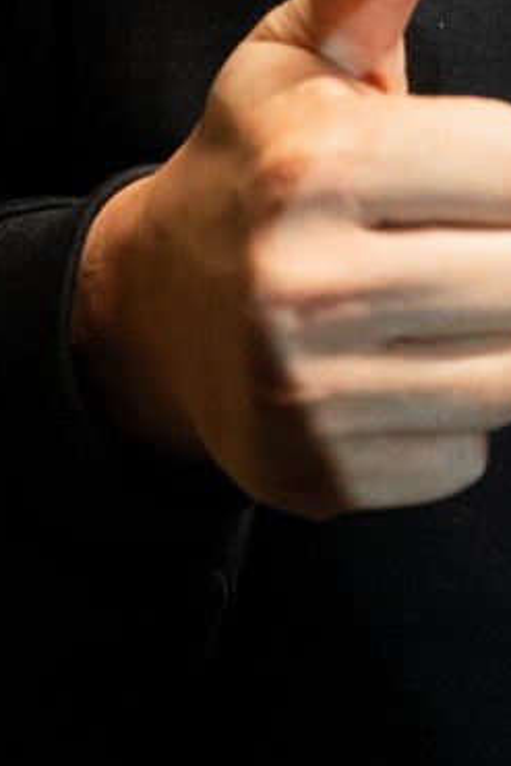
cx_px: 768
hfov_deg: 5.7
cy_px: -402
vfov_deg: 8.5
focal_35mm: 237
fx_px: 5041
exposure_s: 1/60
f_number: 2.8
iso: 800
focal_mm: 45.7
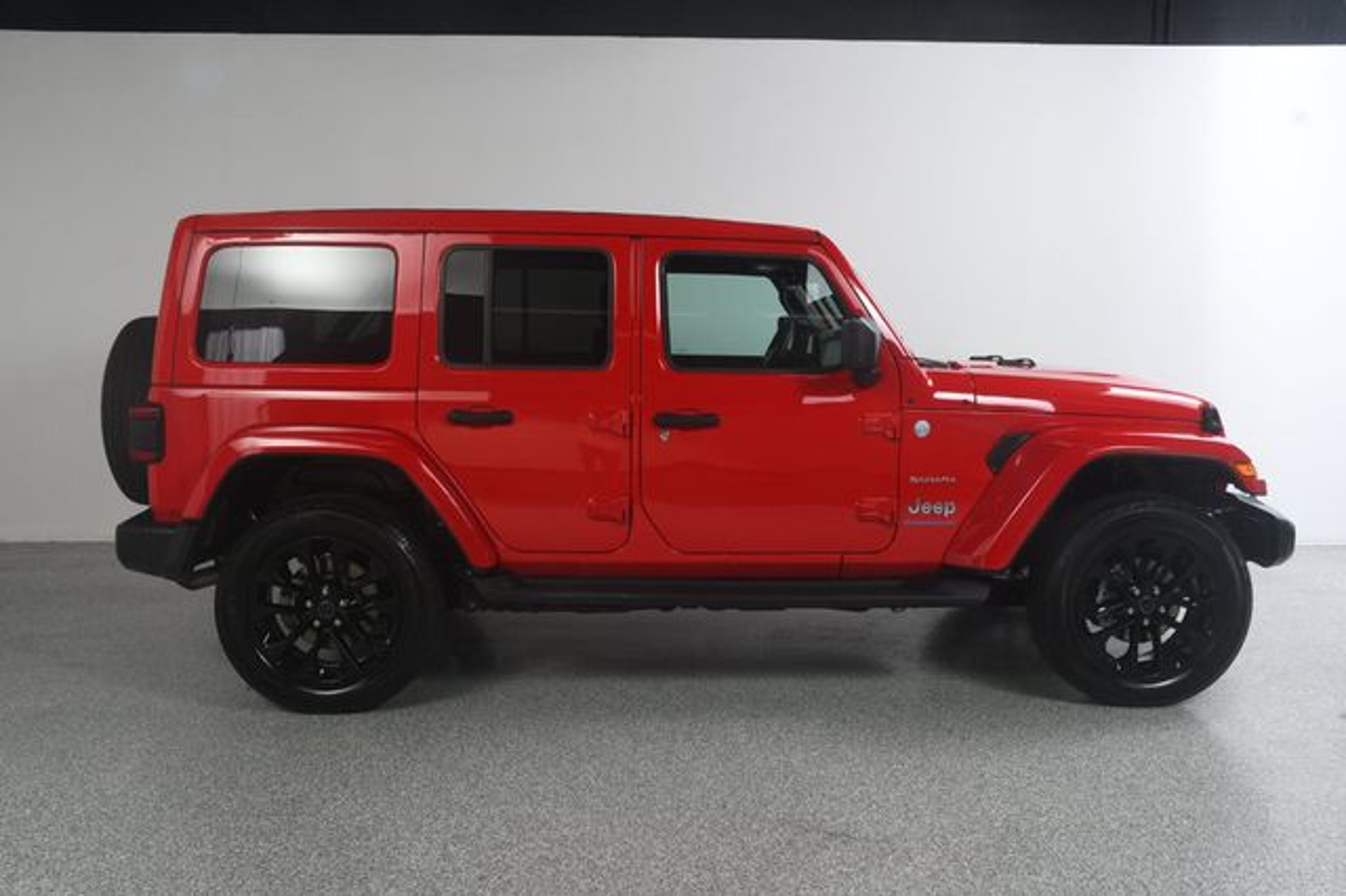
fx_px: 1233
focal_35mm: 33
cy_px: 448
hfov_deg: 57.2
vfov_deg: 39.9
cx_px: 673
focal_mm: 22
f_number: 9
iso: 100
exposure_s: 1/160
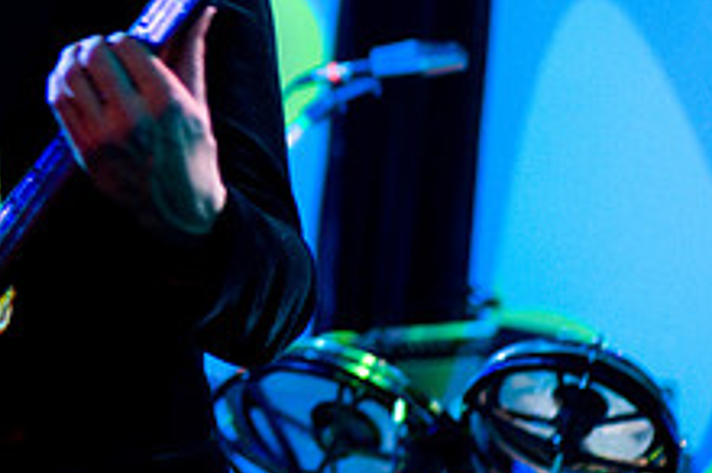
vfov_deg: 6.9
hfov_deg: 10.2
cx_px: -204
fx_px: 3910
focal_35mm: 198
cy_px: -76
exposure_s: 1/200
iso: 1250
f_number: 1.8
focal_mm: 50
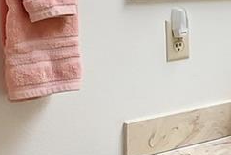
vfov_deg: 13.3
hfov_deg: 17.0
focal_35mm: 99
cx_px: 414
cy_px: -59
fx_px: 636
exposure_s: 1/25
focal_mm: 10
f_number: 10
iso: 800
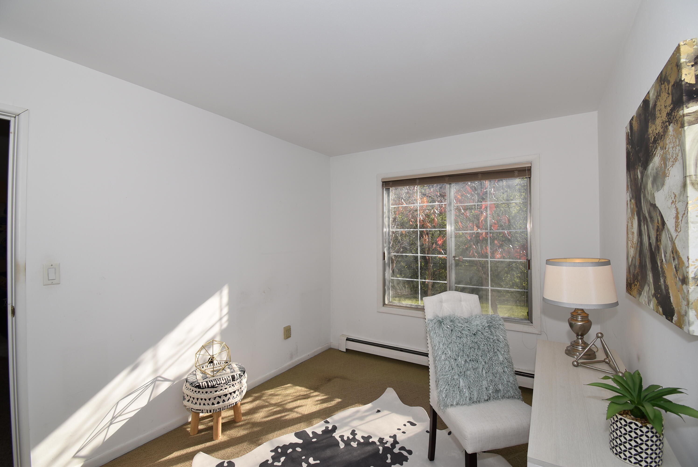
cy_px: 234
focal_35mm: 15
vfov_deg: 77.4
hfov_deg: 100.3
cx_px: 349
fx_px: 291
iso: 100
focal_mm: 10
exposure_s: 1/160
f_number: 6.3
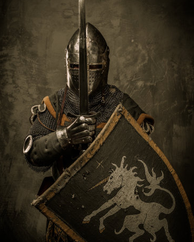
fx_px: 632
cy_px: 113
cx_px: 90
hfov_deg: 17.4
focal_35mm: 88
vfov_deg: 21.7
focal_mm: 70
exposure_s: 1/160
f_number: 13
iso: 200
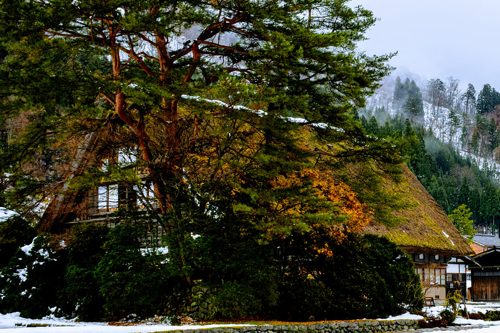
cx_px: 362
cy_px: 192
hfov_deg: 31.9
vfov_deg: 21.9
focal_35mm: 62
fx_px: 861
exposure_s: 1/125
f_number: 5.6
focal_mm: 28
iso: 400
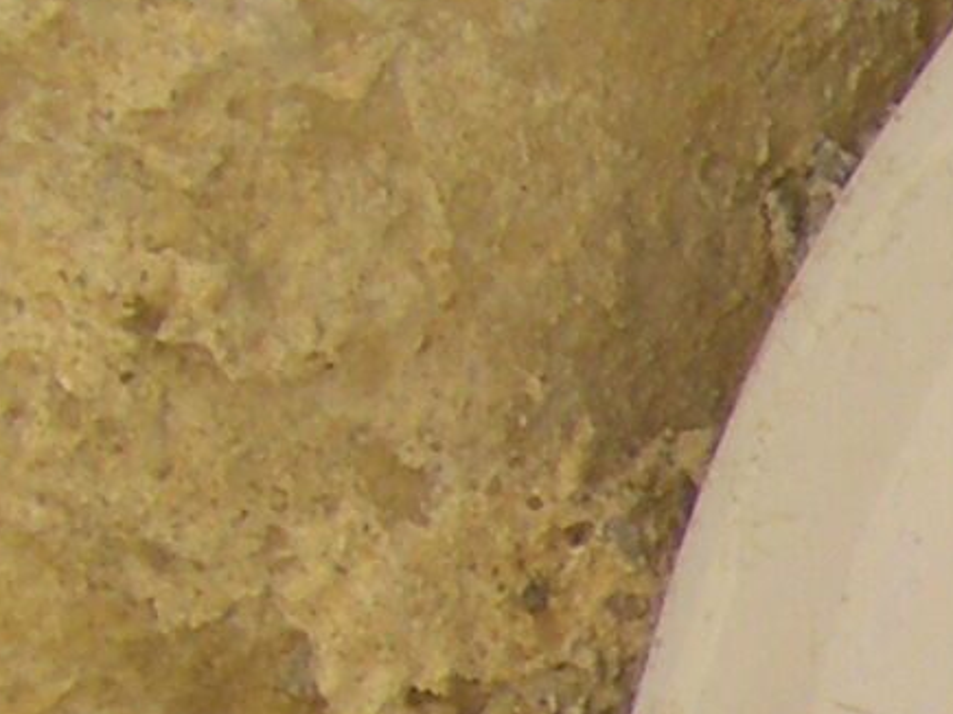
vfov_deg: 5.2
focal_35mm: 285
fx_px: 7844
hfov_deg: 6.6
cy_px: 1106
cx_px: 2419
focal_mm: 6.3
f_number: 7
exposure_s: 1/160
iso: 64
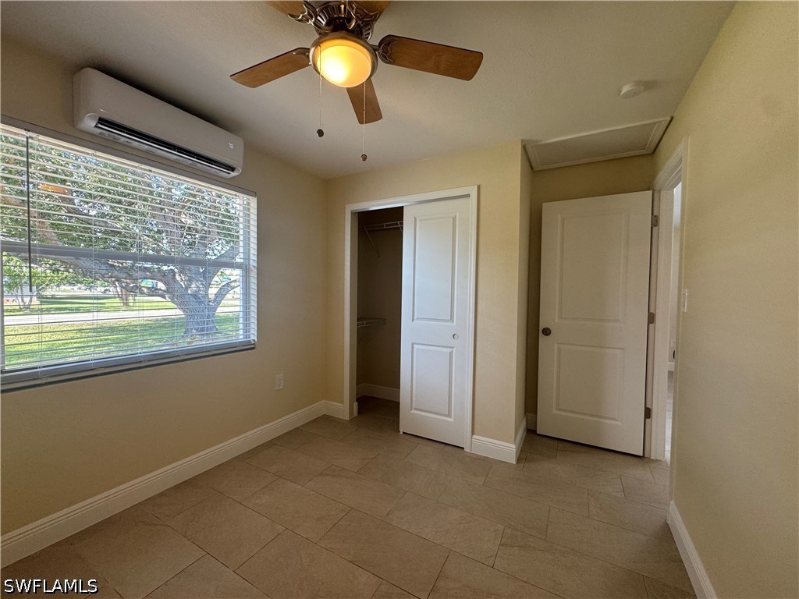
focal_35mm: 14
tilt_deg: -2.6
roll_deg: -0.7
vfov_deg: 85.7
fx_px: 323
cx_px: 400
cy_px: 300
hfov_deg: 102.1
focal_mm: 2.22
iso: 125
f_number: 2.2
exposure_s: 1/120
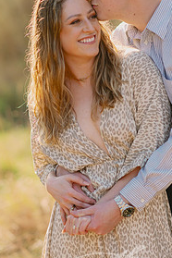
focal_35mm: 137
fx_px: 982
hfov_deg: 10.0
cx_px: 118
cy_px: 102
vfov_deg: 15.0
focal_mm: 85
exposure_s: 1/2000
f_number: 2
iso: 100
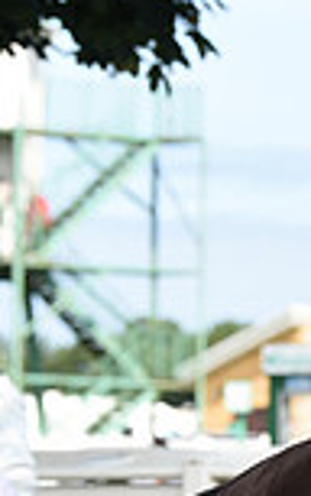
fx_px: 6045
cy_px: 433
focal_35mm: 447
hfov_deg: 2.9
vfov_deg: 4.7
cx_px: 758
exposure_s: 1/1600
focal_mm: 116
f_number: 5.6
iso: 500
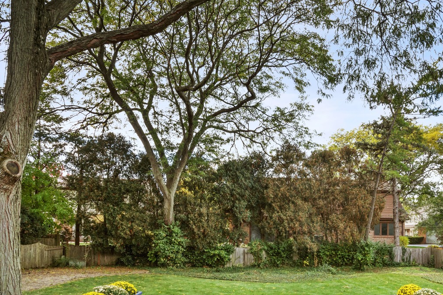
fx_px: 295
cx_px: 285
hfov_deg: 72.1
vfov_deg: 50.2
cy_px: 232
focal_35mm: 24
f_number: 11
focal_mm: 10
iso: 100
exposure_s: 1/60
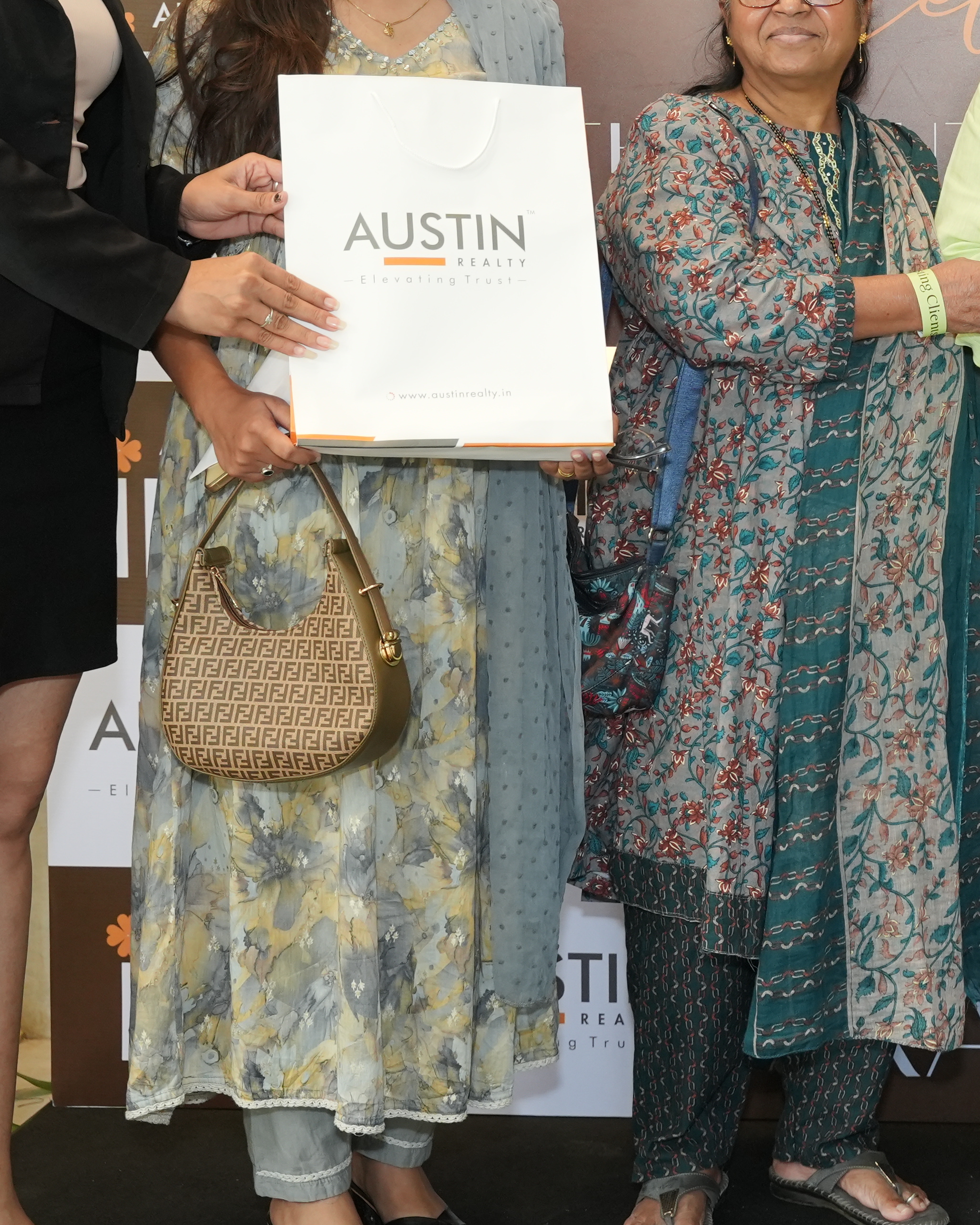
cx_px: 1003
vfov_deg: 21.8
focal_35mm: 87
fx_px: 3154
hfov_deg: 17.2
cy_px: 322
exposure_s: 1/160
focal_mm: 34
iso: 1250
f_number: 4.5
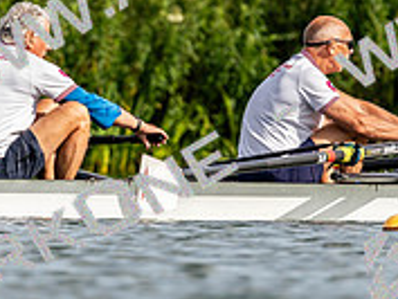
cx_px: 171
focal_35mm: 1889
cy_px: 125
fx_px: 21734
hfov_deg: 1.0
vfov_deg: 0.8
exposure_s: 1/2000
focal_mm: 600
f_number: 6.3
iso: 250
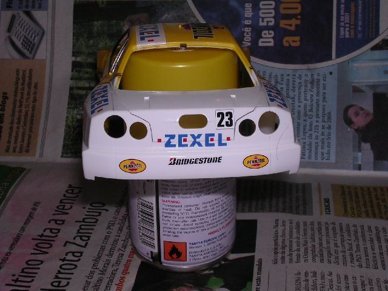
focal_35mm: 67
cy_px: 146
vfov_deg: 21.9
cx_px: 194
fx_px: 751
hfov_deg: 29.0
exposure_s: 1/60.1
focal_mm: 10.2
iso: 100
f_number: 7.2
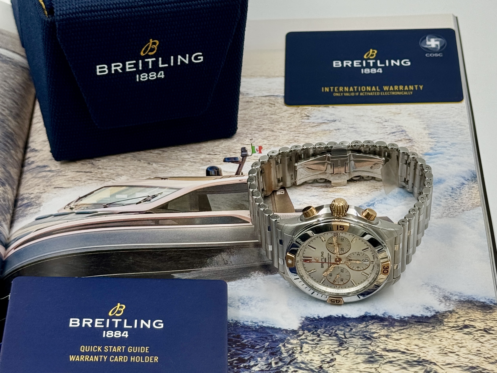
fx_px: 689
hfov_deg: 39.7
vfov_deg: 30.3
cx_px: 248
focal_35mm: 48
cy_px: 186
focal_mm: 6.76
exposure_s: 1/445
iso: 64
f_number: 1.78
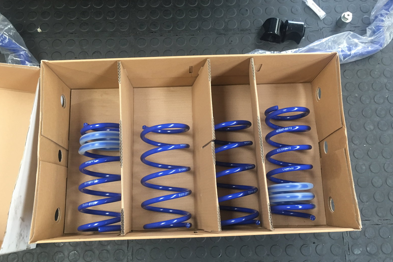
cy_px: 138
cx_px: 192
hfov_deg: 60.3
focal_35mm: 31
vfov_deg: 42.3
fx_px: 338
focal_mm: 4.15
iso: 64
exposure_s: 1/33
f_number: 2.2
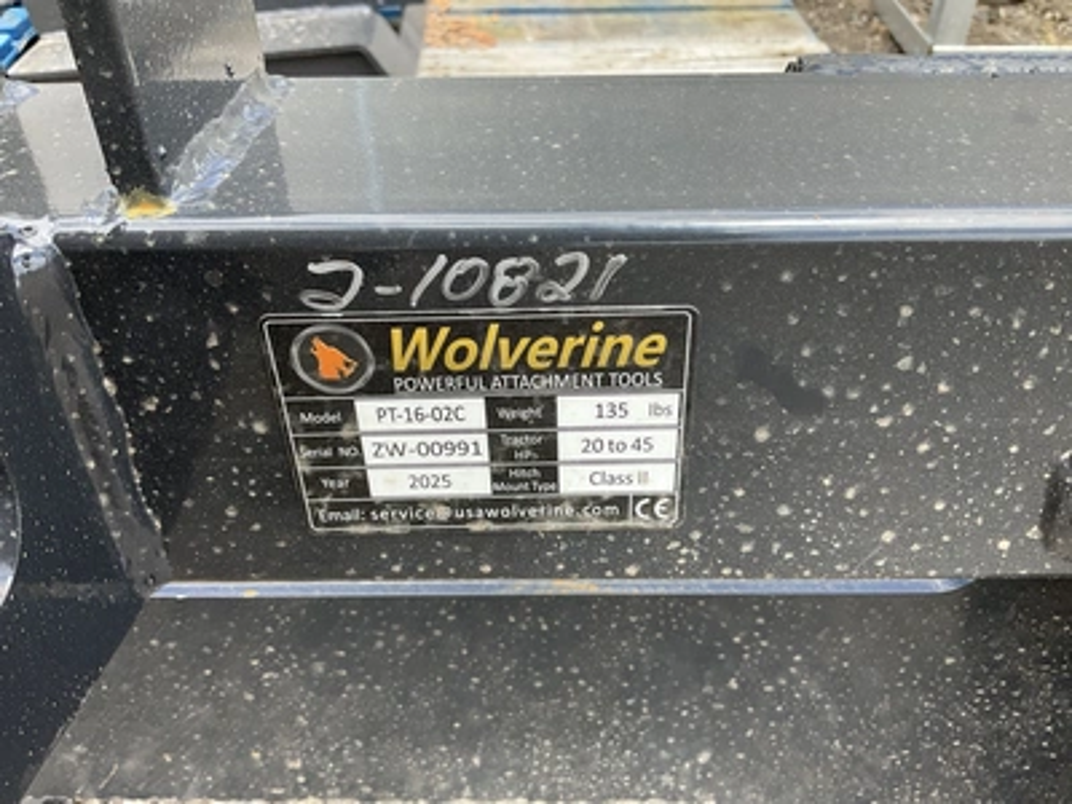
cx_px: 536
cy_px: 402
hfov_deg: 61.7
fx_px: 898
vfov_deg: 48.2
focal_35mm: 29
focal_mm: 3
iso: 25
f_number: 1.8
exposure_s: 1/346
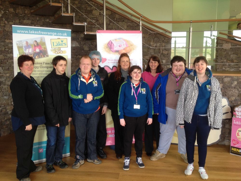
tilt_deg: -8.2
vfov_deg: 40.7
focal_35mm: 35
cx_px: 120
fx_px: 244
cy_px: 90
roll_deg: -0.3
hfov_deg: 52.6
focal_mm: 4.28
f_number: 2.4
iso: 50
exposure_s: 1/24
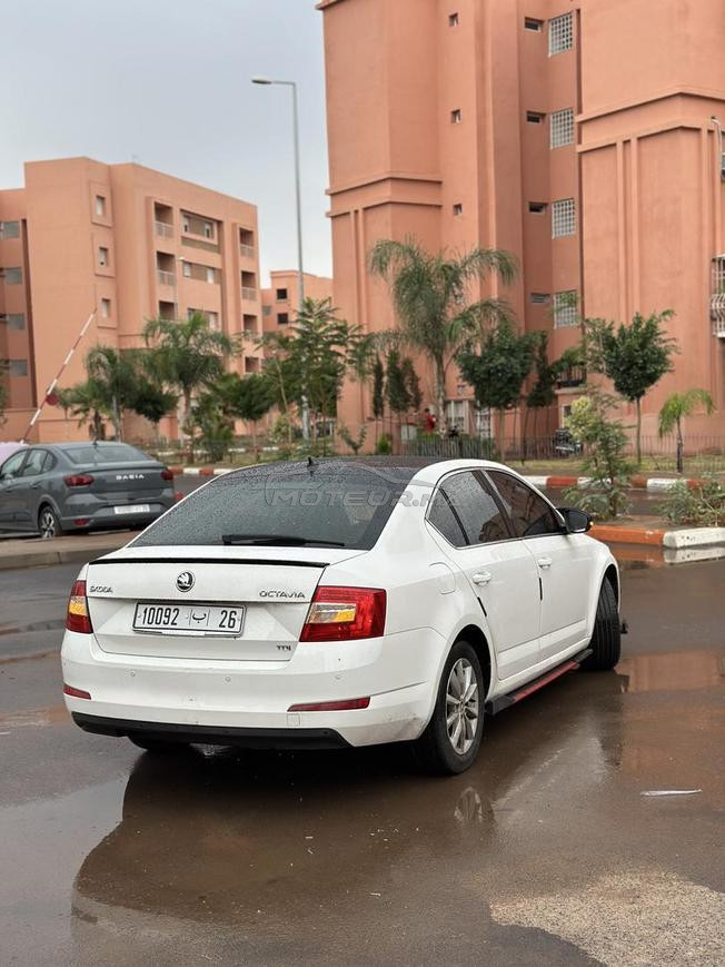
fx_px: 1340
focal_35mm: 48
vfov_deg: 39.7
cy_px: 484
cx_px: 362
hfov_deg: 30.3
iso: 80
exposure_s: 1/1357
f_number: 1.78
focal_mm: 6.86
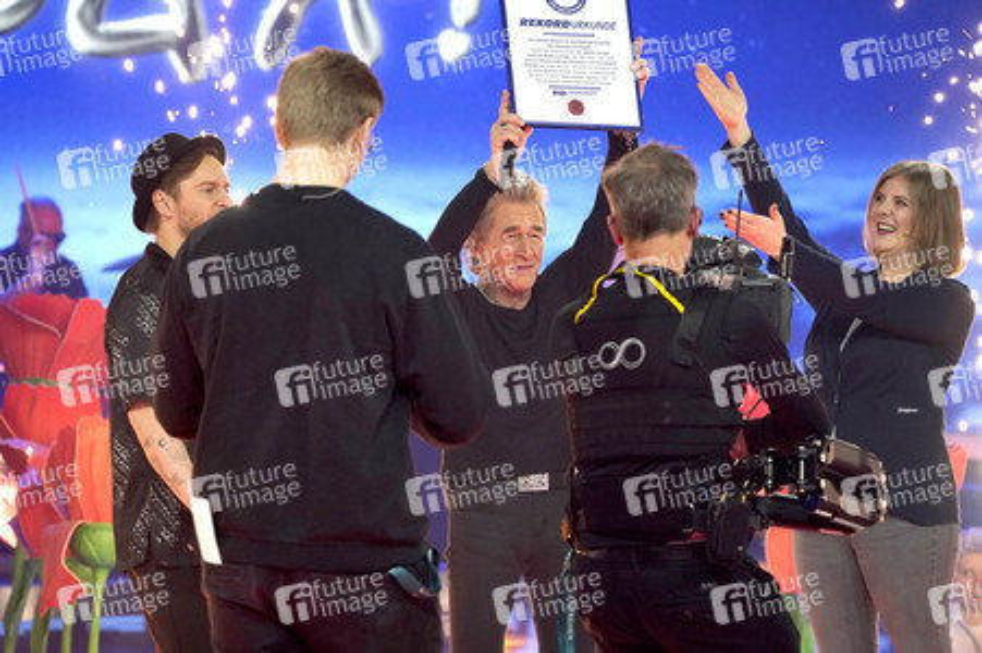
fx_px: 5451
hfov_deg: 10.3
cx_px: 491
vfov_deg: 6.9
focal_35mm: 200
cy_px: 326
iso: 3200
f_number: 5.6
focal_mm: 200
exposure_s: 1/200
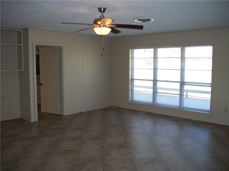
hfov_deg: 56.8
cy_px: 86
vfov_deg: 44.2
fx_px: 212
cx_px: 114
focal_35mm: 32
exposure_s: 1/125
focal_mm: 5.7
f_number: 2.9
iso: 160
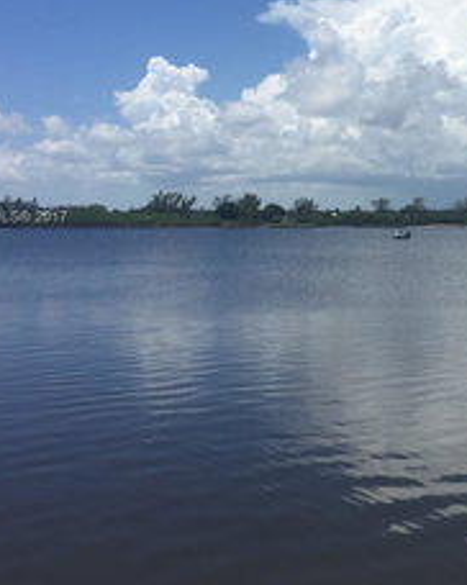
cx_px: 396
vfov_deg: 35.2
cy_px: 218
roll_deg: -1.0
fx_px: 917
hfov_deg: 27.8
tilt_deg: +2.5
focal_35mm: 53
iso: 32
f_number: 2.2
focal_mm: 4.15
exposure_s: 1/4950
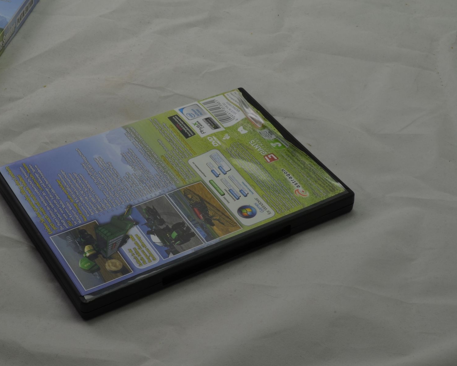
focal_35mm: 68
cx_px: 200
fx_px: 920
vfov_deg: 22.5
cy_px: 183
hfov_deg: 27.9
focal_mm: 40
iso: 100
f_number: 20
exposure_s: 1/3
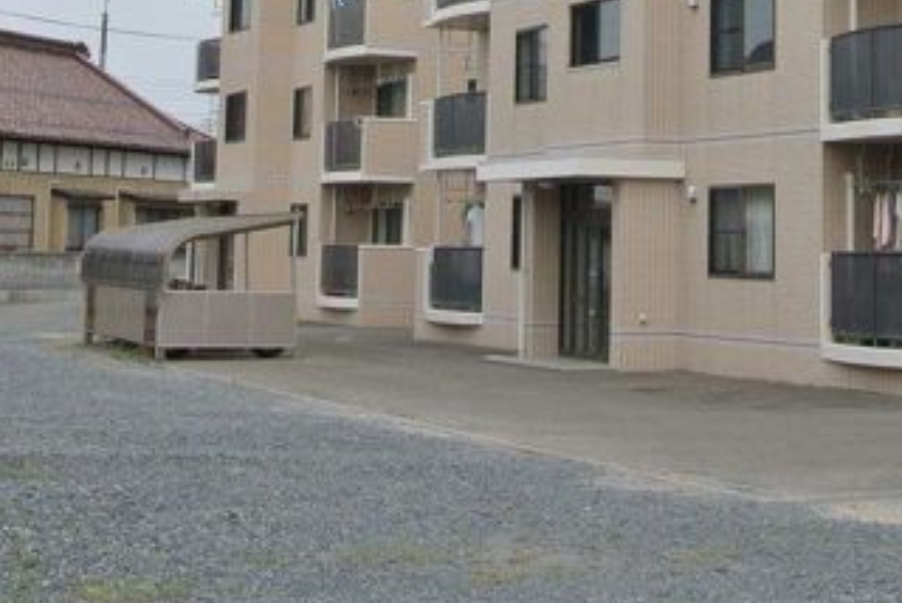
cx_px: 561
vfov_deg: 16.5
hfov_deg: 25.0
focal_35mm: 81
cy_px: -32
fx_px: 2031
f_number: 5
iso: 100
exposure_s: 1/400
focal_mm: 10
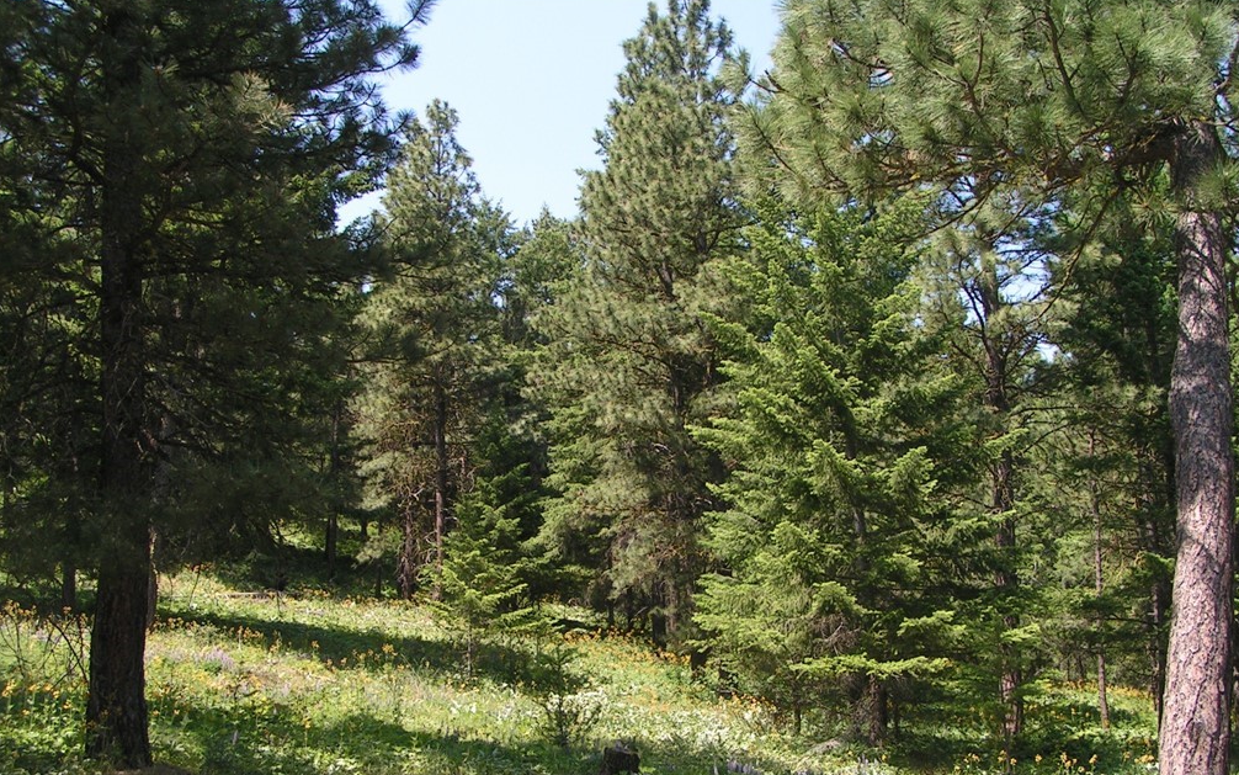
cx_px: 623
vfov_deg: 31.2
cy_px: 460
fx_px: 1385
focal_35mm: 41
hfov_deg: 48.2
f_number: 5.6
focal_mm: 5.8
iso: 50
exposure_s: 1/125
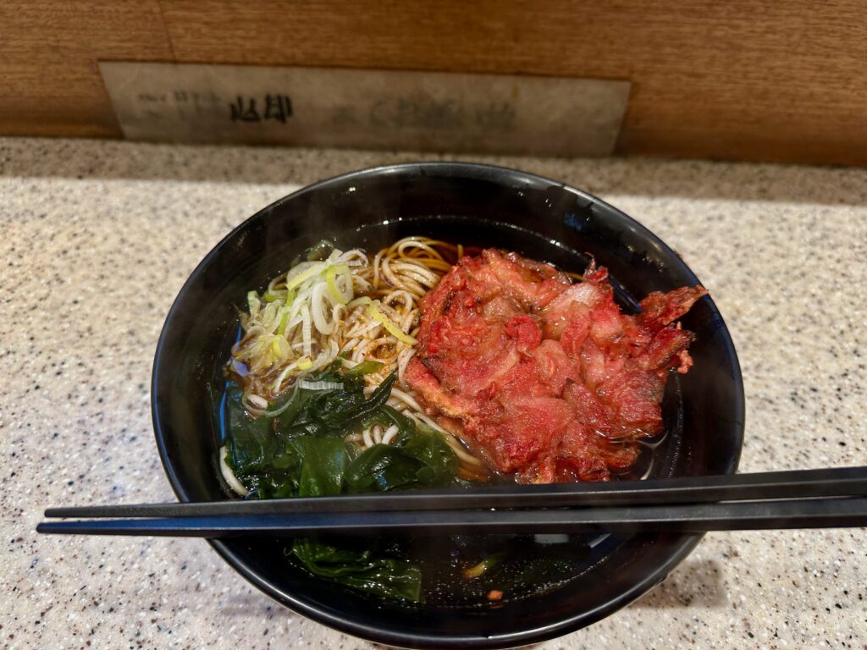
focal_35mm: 24
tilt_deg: -50.4
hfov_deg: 71.6
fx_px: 601
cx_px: 434
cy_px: 325
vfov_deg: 56.8
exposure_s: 1/100
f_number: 1.78
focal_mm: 6.86
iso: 100
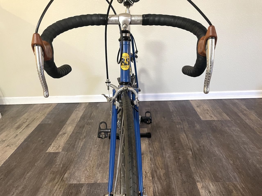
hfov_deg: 67.3
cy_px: 98
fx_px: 197
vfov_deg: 53.1
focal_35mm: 26
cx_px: 131
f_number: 1.6
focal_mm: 4.2
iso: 500
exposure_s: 1/60
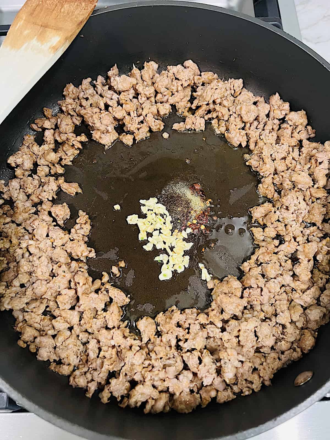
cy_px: 220
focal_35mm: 26
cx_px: 165
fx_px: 330
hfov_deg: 53.1
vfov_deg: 67.3
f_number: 1.5
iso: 500
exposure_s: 1/40
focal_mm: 5.7
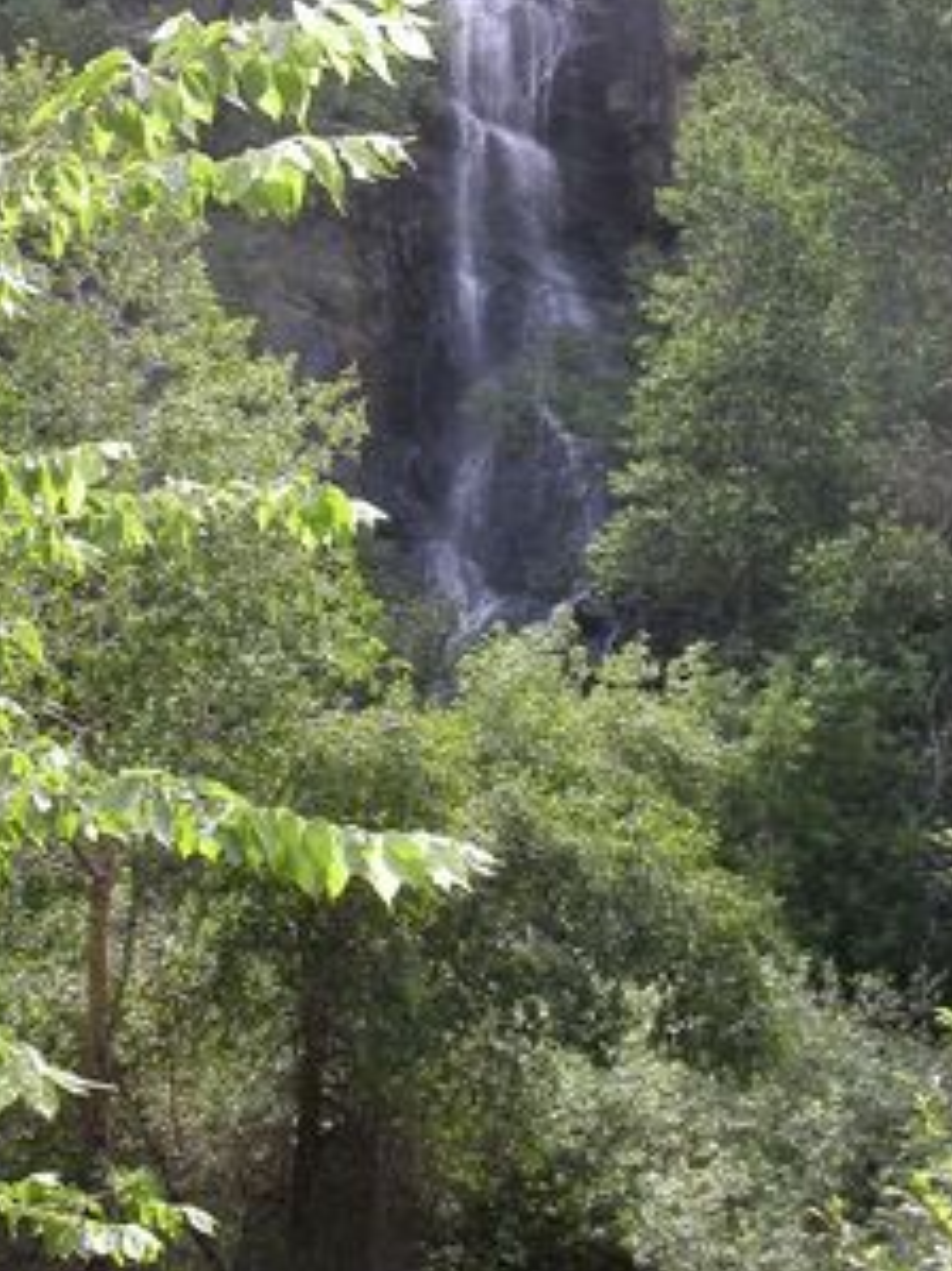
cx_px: 514
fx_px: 2459
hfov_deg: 21.9
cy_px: 493
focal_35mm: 67
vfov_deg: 28.9
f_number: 8
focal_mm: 10.3
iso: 100
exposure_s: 1/60
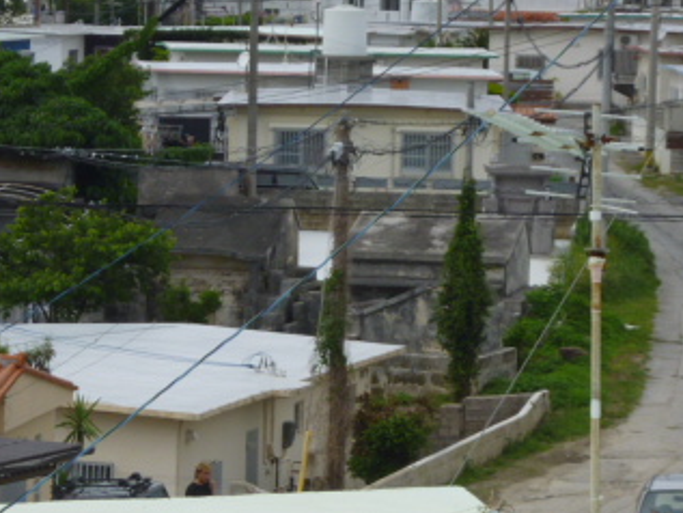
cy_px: 218
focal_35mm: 226
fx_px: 4461
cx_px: 136
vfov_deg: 6.6
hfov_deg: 8.7
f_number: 6.5
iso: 100
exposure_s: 1/250
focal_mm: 20
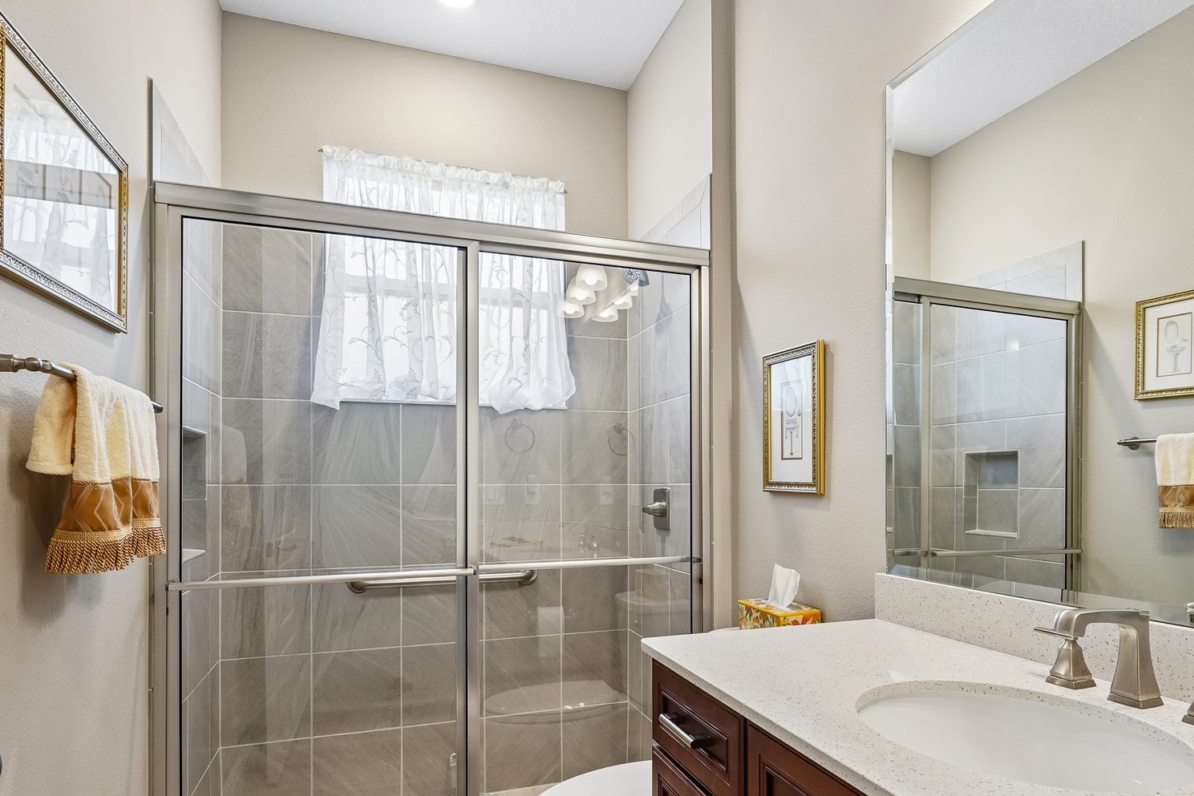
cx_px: 675
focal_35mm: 22
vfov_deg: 56.8
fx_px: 730
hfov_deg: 78.2
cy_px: 476
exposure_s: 1/15
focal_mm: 16
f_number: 8
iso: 400
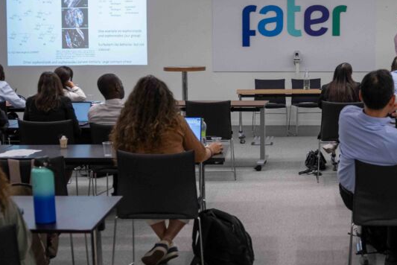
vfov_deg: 21.6
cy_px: 112
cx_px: 317
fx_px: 695
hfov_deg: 31.1
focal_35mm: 63
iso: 2000
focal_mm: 28
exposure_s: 1/400
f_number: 2.8
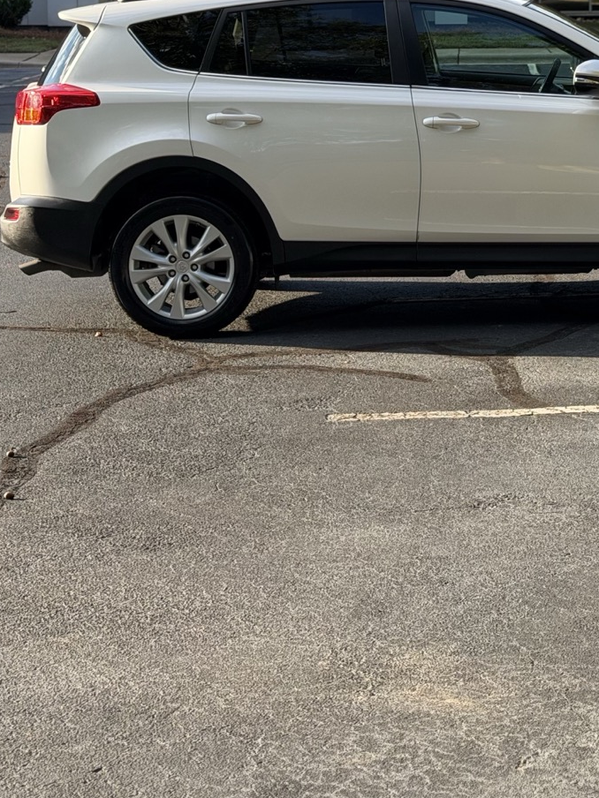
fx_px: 1961
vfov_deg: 22.6
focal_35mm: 85
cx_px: 453
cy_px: 131
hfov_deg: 17.3
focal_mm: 6.76
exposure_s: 1/1055
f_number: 1.78
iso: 80
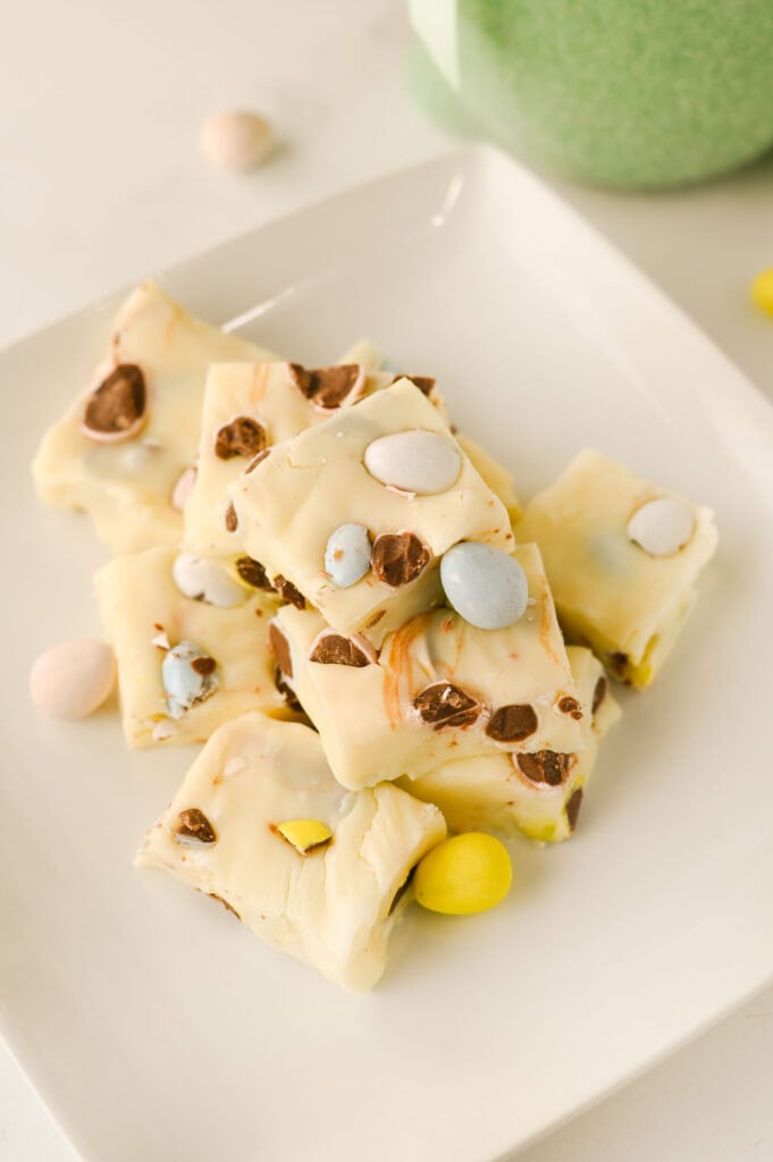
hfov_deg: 26.9
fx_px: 1613
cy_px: 581
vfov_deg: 39.6
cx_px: 386
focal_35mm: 50
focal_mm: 50
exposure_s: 1/80
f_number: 4.5
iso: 160
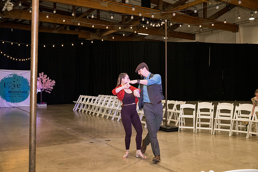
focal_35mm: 38
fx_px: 272
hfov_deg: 50.7
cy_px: 86
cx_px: 129
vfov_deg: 35.1
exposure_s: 1/400
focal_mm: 38
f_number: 4
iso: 3200
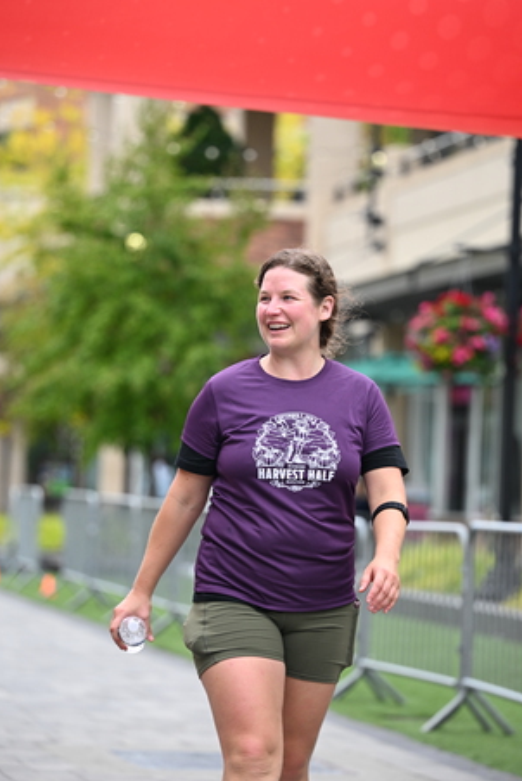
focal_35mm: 146
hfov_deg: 9.4
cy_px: 403
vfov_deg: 14.0
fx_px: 3170
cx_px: 286
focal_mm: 120
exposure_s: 1/1250
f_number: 2.8
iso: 400
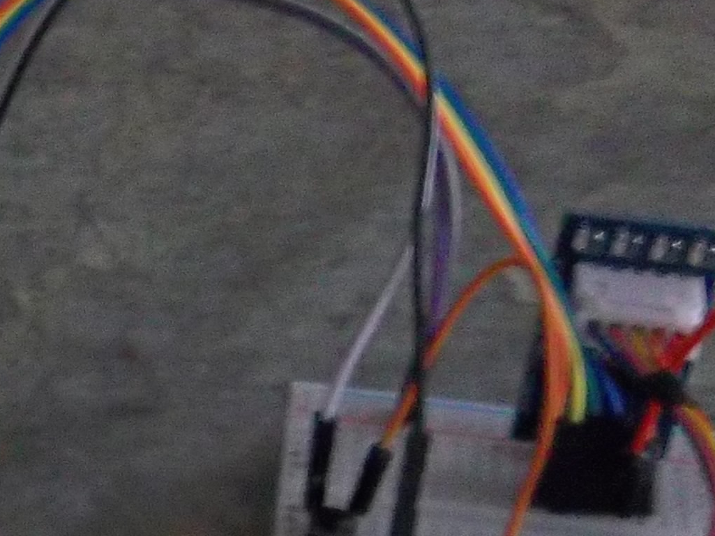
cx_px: -412
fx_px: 2333
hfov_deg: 15.8
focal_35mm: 113
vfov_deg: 13.0
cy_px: 465
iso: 320
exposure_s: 1/8
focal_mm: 4.9
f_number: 3.5
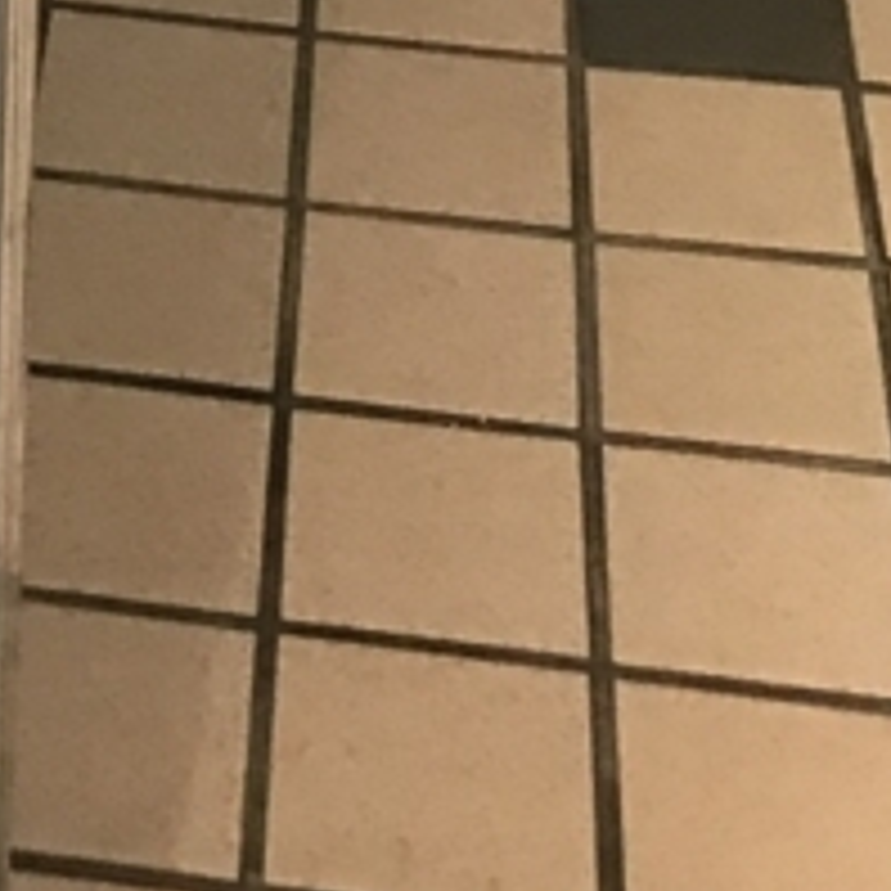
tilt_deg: -18.8
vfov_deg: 11.8
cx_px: -292
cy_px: -1058
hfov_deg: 13.1
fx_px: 3727
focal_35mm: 128
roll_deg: +2.2
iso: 50
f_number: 1.8
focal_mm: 3.99
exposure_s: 1/15
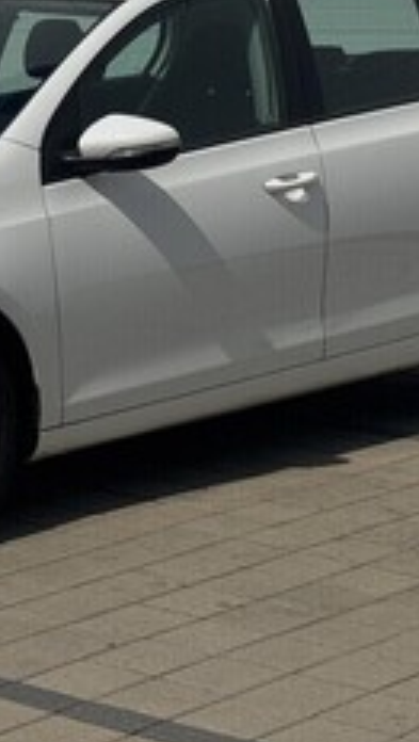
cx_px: 26
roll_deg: +0.5
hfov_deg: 9.8
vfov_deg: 17.2
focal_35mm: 124
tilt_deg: -4.4
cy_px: 174
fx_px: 2442
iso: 50
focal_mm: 6.76
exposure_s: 1/15385
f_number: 1.78
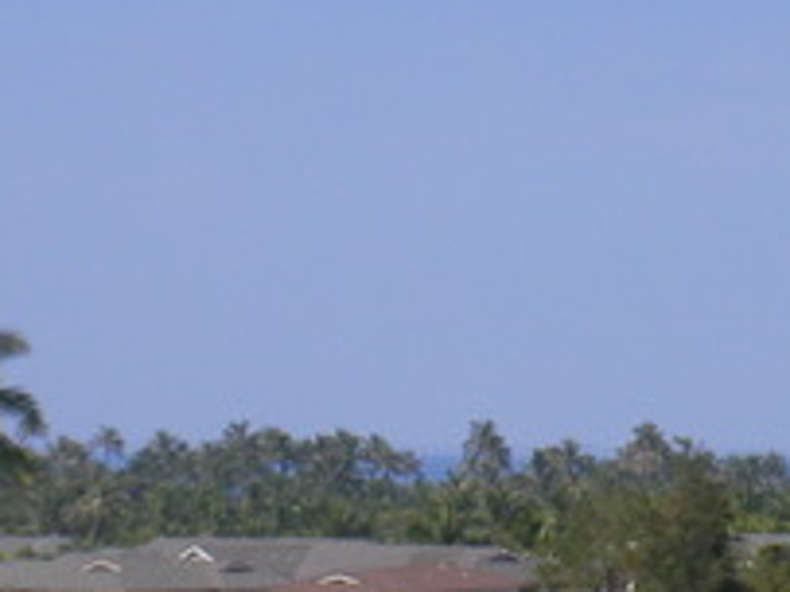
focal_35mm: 298
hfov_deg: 6.6
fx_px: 6797
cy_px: 345
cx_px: 693
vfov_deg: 5.0
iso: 50
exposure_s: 1/537
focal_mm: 18.4
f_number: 5.1
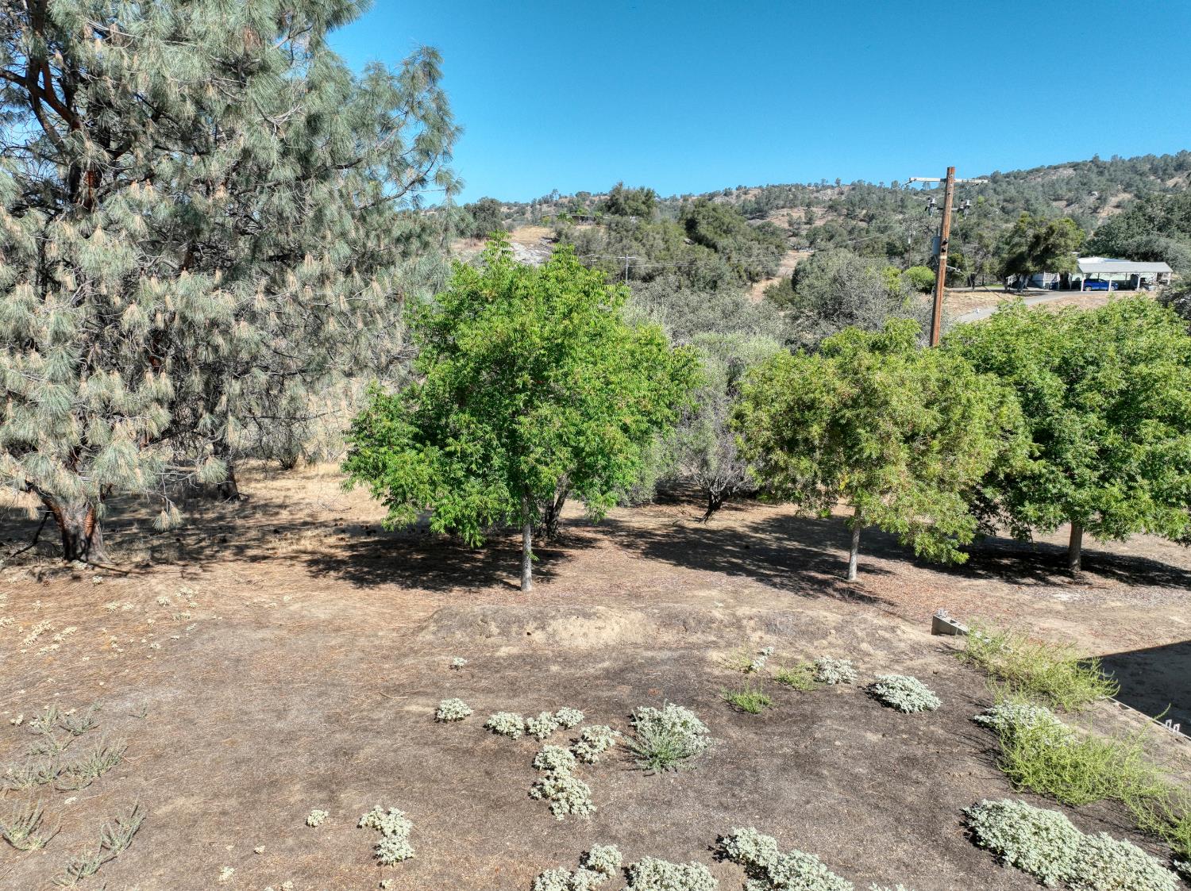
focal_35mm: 24
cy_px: 446
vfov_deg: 56.8
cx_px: 596
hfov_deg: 71.6
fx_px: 825
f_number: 2.8
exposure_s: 1/1000
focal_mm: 12.3
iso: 100
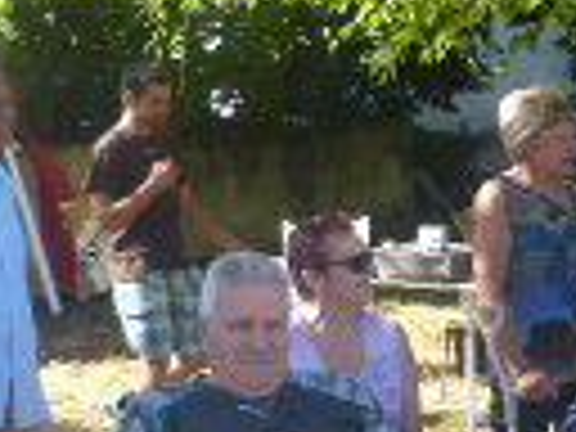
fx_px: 2080
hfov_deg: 14.8
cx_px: 814
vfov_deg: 11.8
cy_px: 306
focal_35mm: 125
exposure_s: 1/125
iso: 100
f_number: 4
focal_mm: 4.5
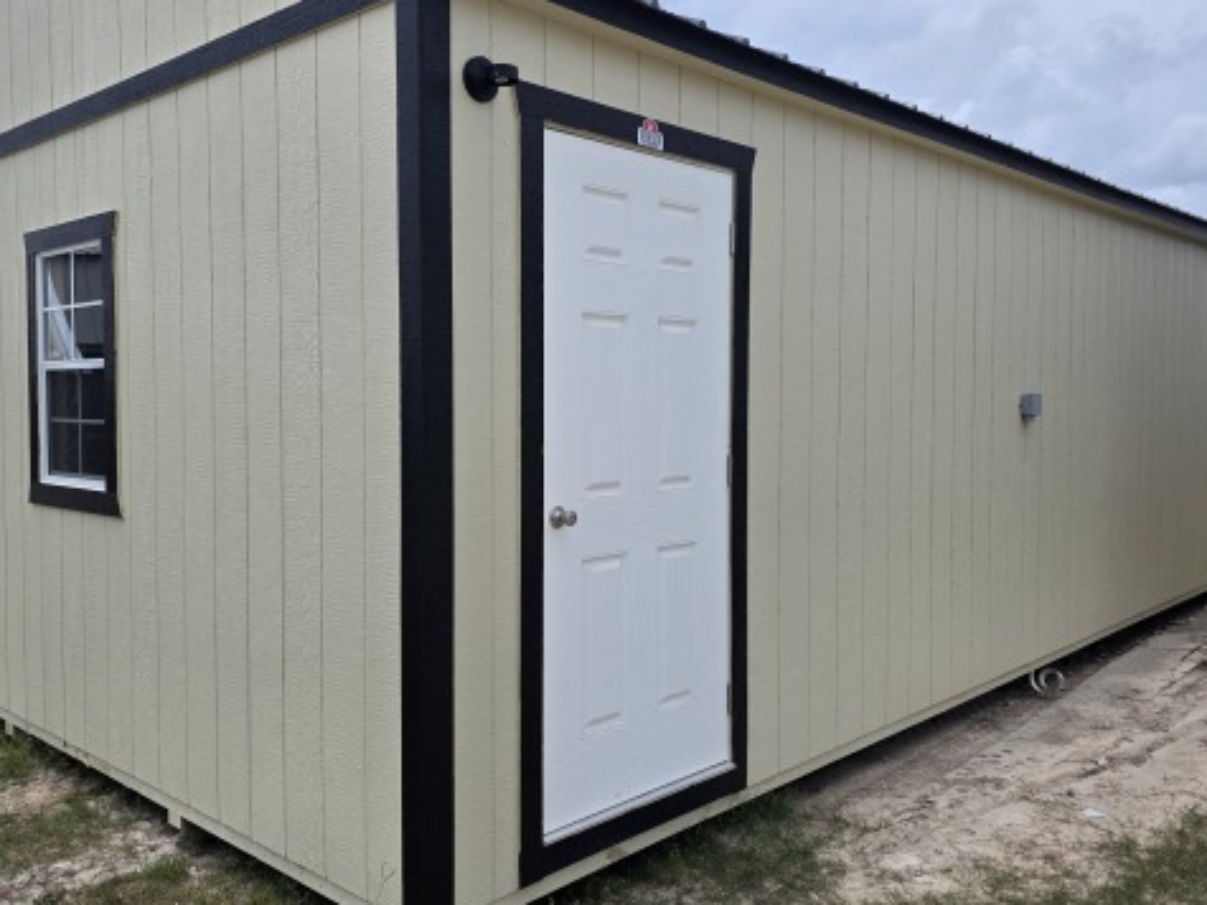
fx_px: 1081
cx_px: 584
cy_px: 430
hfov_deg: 58.4
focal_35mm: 31
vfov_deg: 45.4
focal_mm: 6.3
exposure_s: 1/7944
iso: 64
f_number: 1.7
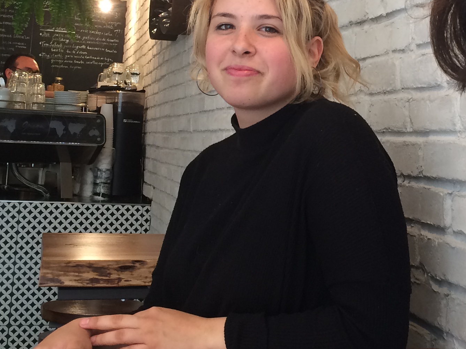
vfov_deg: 20.5
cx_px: 340
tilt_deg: +2.3
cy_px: 64
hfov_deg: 27.1
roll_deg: -2.4
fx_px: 956
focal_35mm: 71
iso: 32
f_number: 2.2
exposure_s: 1/33
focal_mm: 4.15
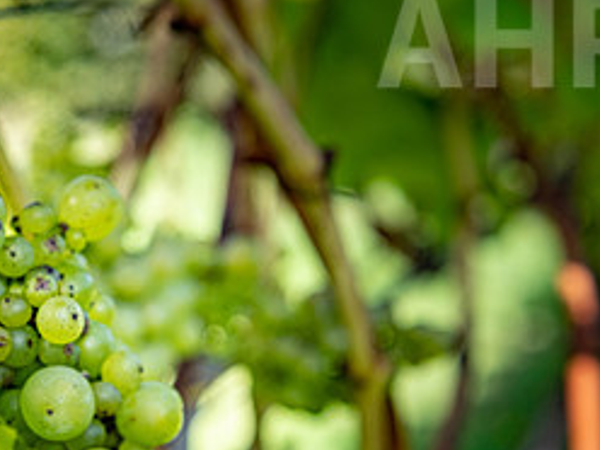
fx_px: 1785
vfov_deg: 14.3
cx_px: 78
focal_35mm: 103
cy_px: 347
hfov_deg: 18.8
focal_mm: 44
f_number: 5
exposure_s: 1/500
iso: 100
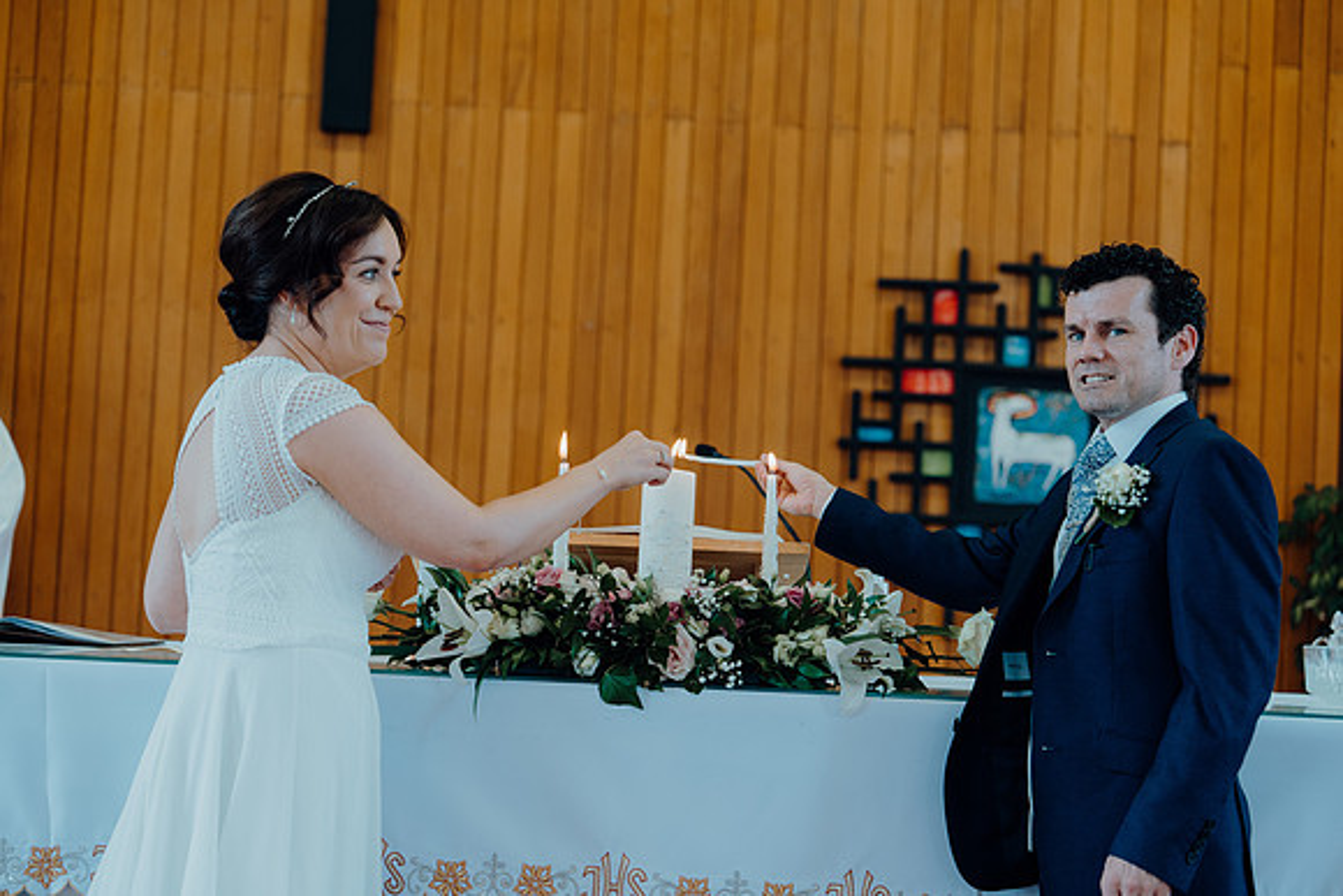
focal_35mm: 69
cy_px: 448
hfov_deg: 29.2
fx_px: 2575
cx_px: 672
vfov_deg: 19.7
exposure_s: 1/200
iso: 640
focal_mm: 69
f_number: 2.8
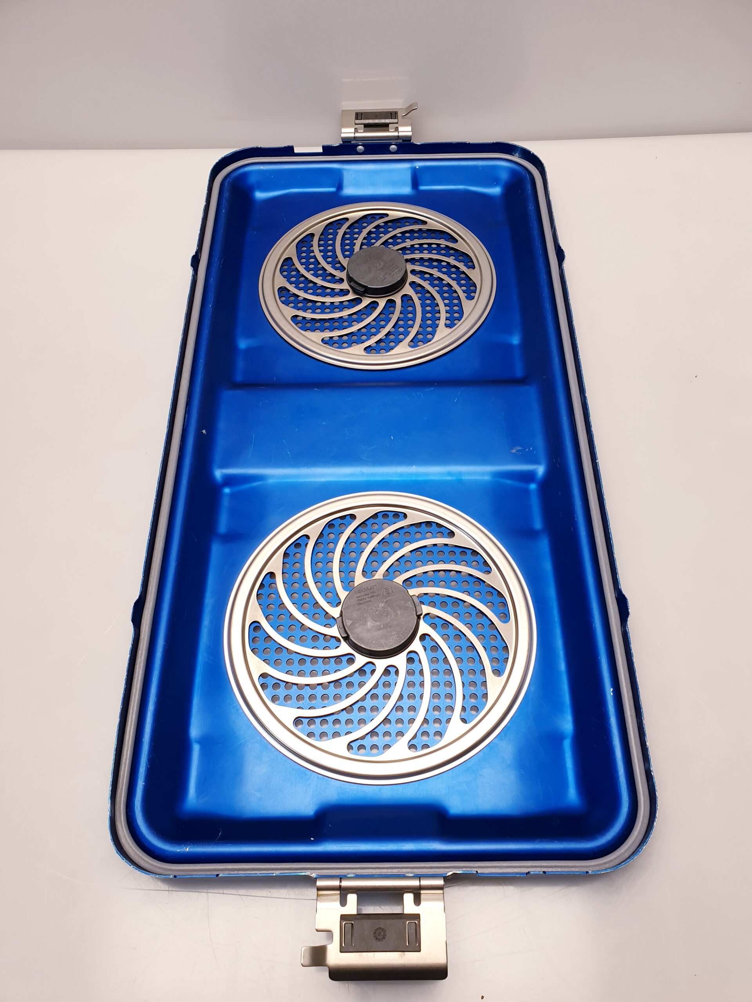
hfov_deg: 53.1
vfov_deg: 67.3
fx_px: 753
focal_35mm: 26
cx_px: 376
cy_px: 501
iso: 50
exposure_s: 1/50
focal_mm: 4.3
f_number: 2.4
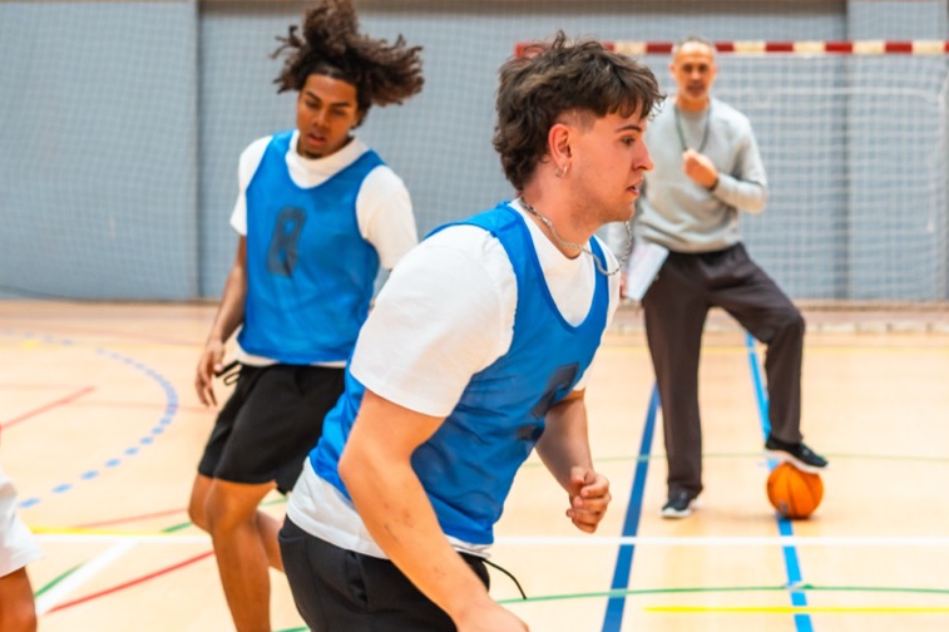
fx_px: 1950
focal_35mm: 74
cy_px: 298
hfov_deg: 27.3
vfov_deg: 18.4
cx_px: 537
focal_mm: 35
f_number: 2.5
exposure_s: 1/500
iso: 500
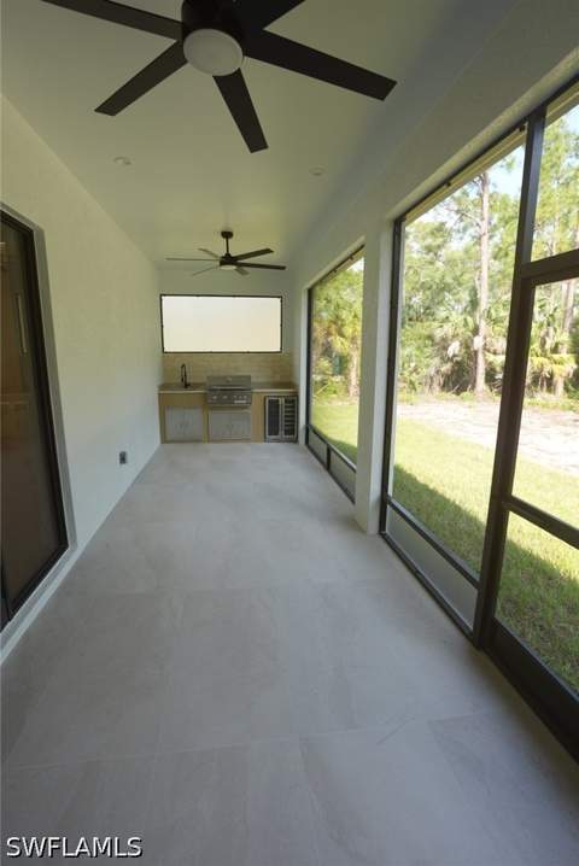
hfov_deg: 73.8
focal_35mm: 16
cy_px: 433
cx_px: 290
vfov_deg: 96.7
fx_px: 385
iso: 200
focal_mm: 16
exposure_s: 1/160
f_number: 4
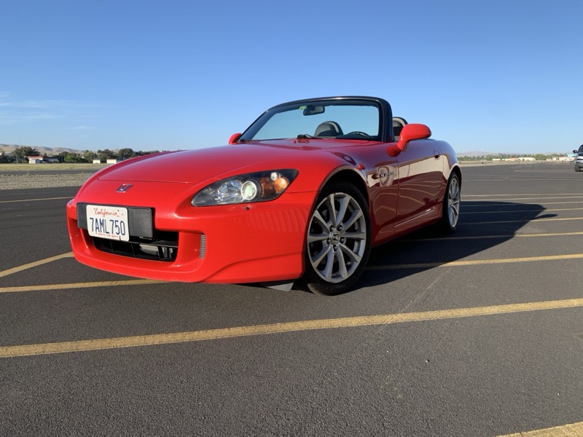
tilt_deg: -7.2
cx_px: 292
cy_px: 218
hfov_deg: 67.3
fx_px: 438
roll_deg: -1.6
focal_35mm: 26
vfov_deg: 53.1
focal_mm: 4.25
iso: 25
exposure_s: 1/1266
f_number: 1.8
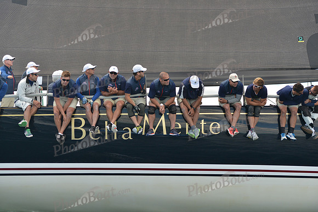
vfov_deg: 19.5
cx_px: 159
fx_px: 618
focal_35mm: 70
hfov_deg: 28.8
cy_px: 106
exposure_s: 1/800
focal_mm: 70
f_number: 2.8
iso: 400
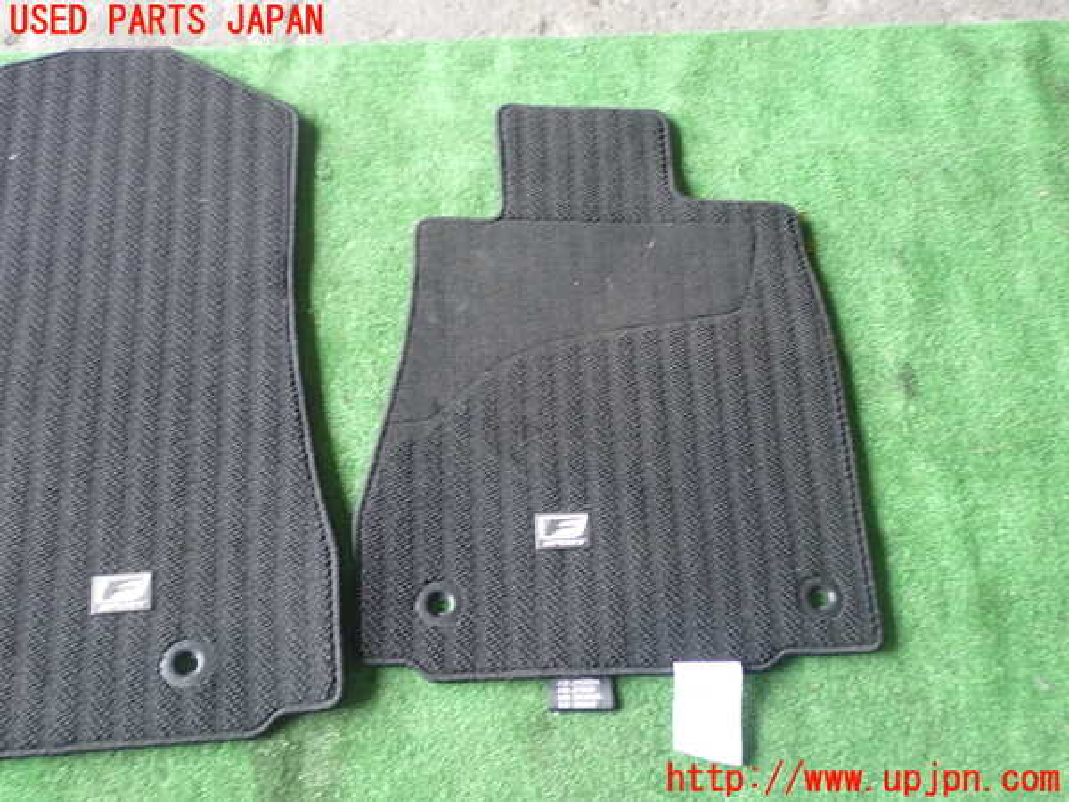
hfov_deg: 51.4
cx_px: 534
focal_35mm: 36
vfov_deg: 39.7
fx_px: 1112
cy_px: 401
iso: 200
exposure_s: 1/40
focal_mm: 6.37
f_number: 2.5
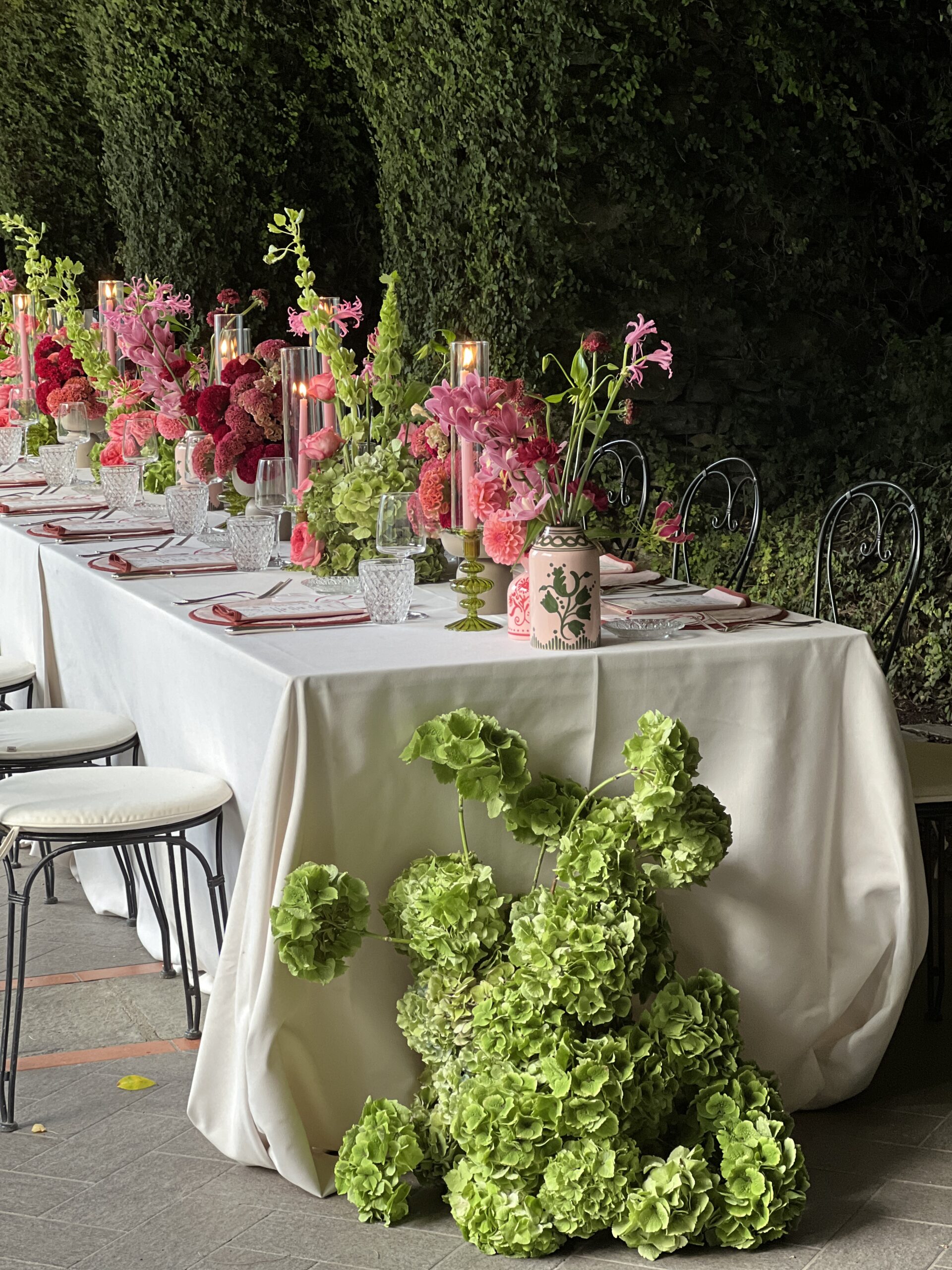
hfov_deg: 19.1
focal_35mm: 77
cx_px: 476
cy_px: 635
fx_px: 2824
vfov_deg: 25.3
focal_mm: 9
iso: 160
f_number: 2.8
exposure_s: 1/40
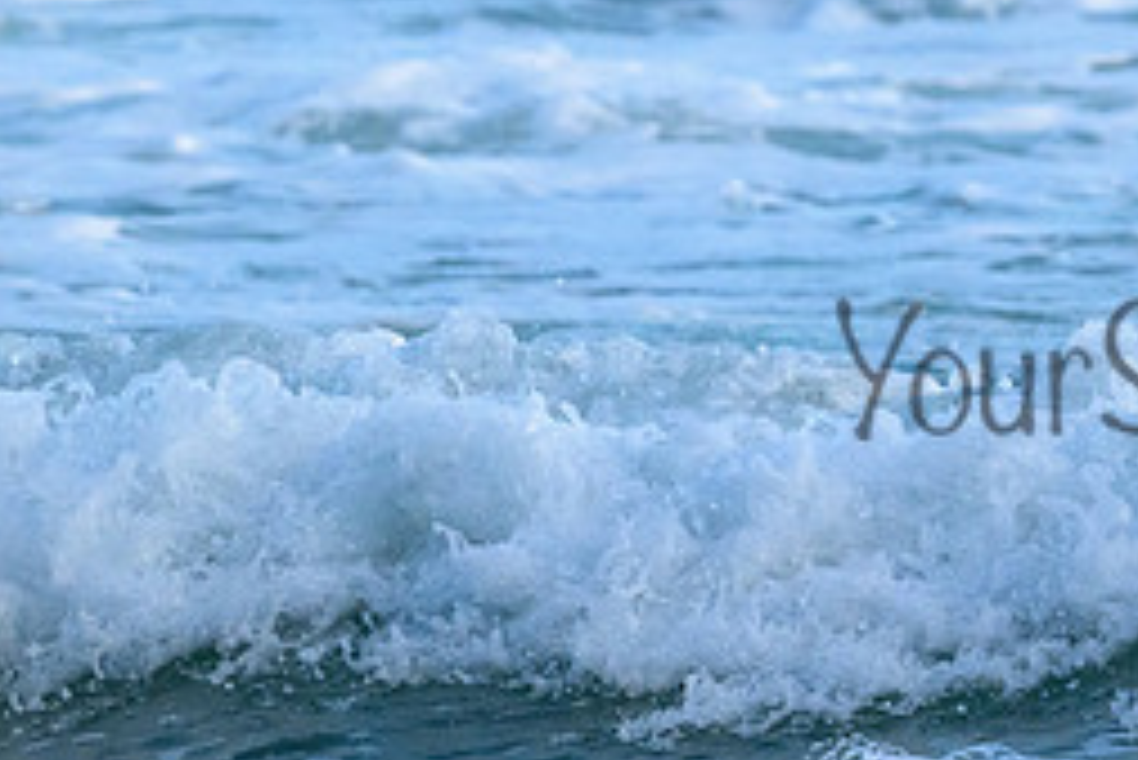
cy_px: 215
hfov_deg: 1.7
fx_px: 38459
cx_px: 1499
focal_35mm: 1216
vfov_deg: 1.1
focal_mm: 460
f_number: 11
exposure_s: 1/2000
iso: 3600
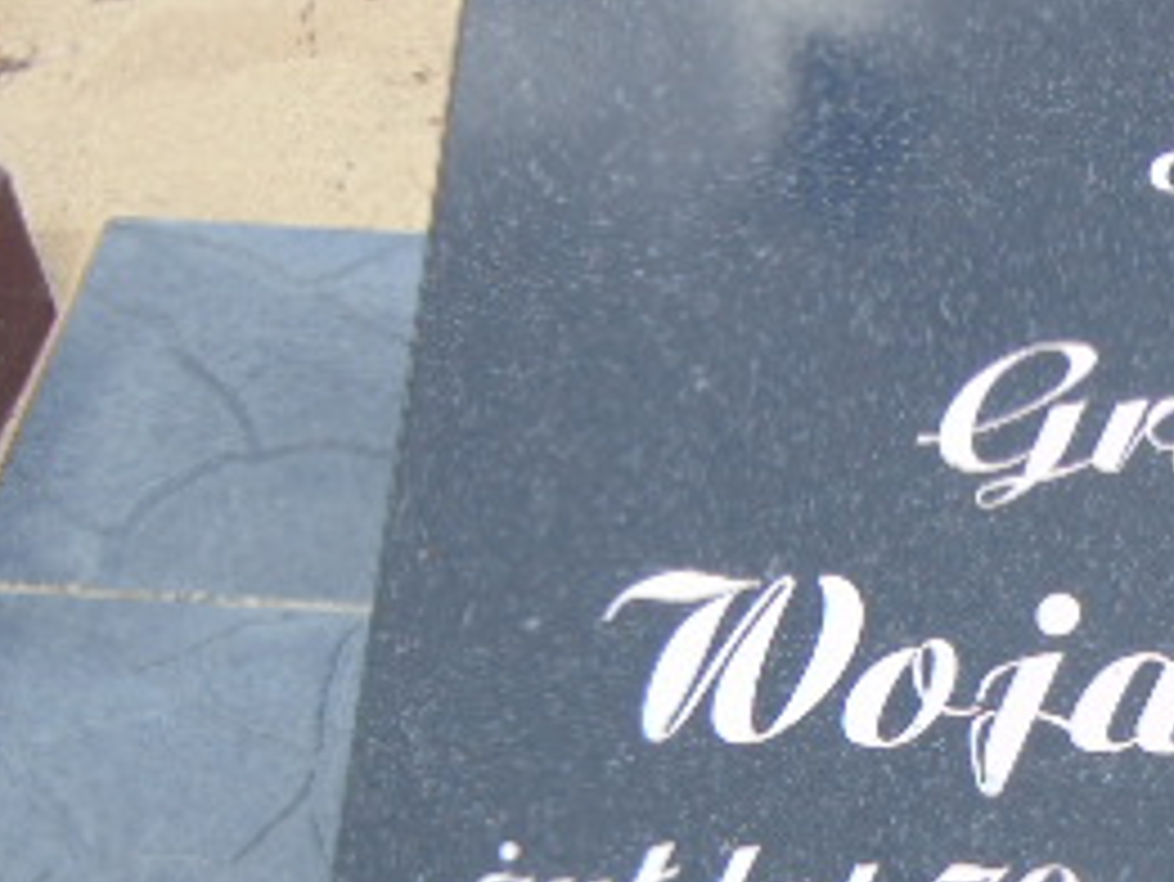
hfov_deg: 11.2
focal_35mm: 174
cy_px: 752
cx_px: 1291
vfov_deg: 8.5
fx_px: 5904
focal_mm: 12.8
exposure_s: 1/400
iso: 80
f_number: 3.7
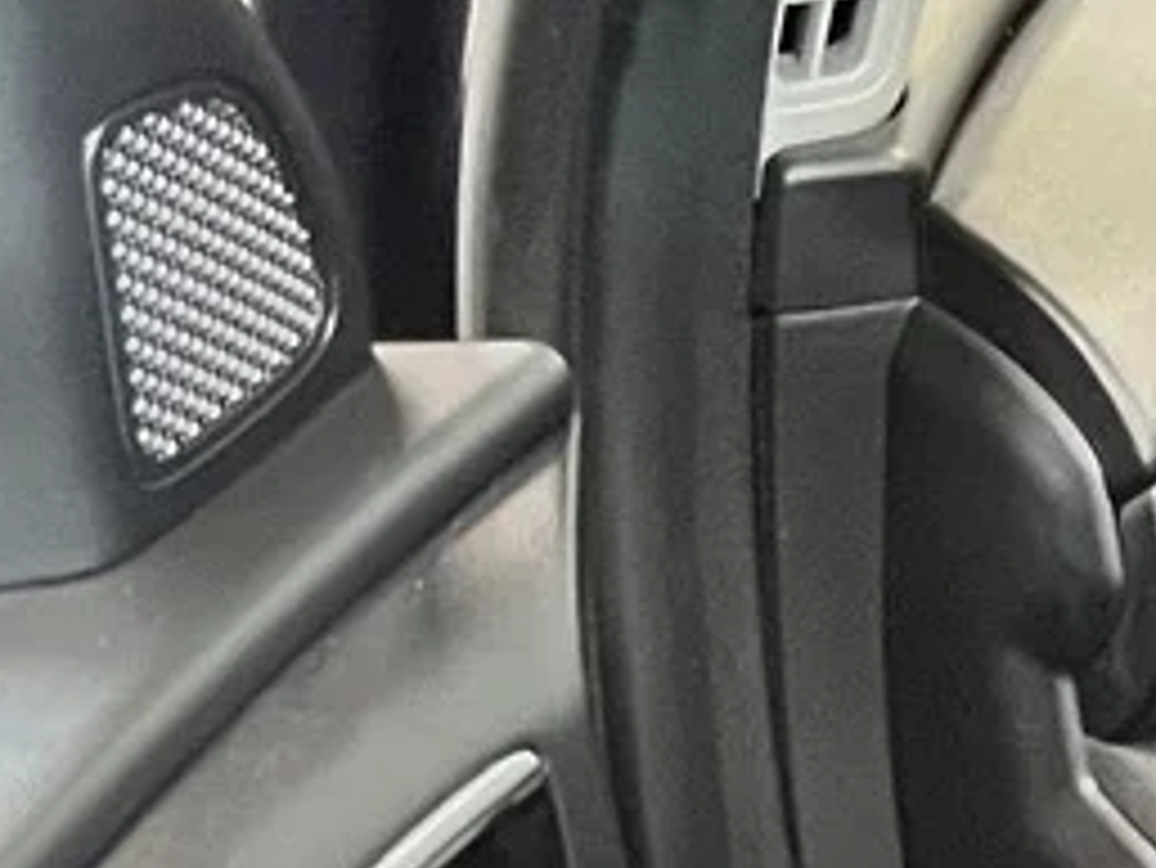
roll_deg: -0.1
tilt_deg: -34.9
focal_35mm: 162
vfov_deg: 8.9
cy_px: 1462
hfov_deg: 10.1
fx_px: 5413
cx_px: 3032
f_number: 1.6
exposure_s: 1/33
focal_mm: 5.1
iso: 500
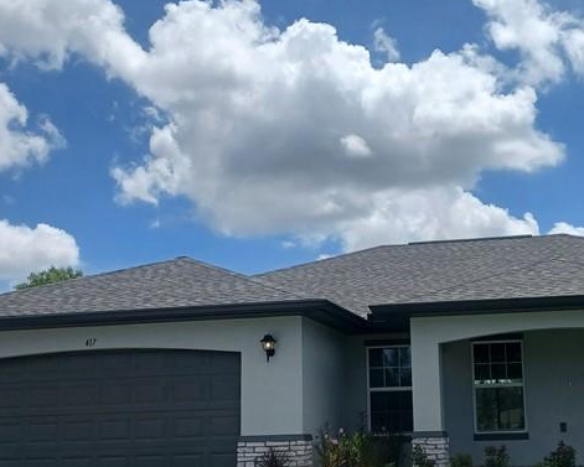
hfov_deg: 35.0
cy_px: 268
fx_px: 916
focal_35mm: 53
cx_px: 393
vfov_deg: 28.6
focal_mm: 4.6
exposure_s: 1/908
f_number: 1.8
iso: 32
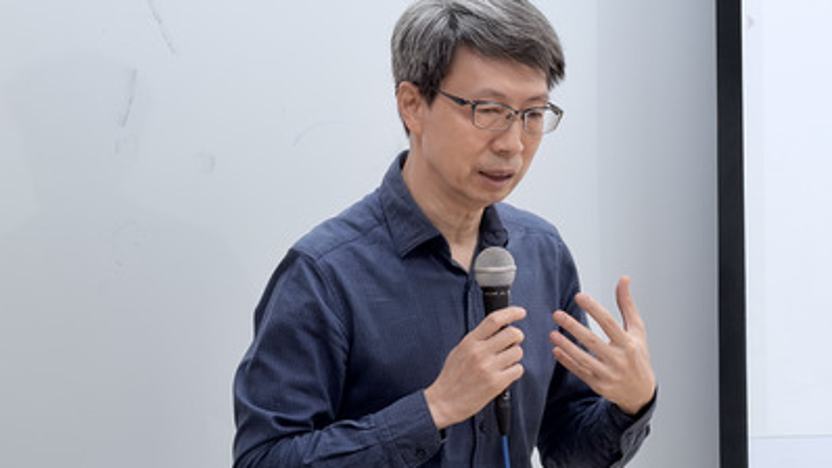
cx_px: 416
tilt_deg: +0.7
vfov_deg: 5.5
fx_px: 4832
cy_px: 192
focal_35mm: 219
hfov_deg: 9.8
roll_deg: +0.8
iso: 200
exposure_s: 1/120
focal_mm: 16.89
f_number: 2.8
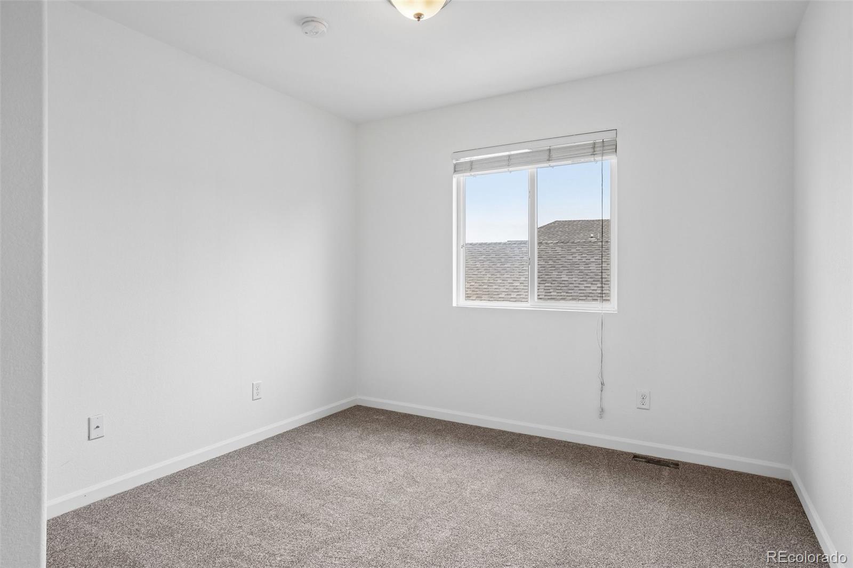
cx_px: 426
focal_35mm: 20
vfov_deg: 63.2
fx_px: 462
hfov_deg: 85.4
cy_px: 284
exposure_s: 1/50
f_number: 8
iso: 400
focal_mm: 13
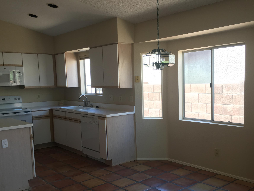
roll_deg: +1.3
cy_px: 112
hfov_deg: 50.0
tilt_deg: -6.7
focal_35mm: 37
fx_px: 272
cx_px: 143
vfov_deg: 38.6
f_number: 2.2
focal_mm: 4.15
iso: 25
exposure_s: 1/60
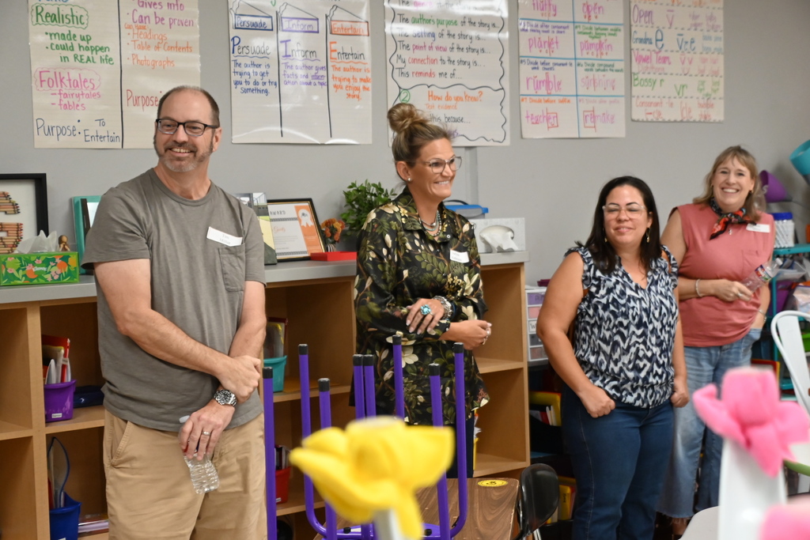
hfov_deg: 33.4
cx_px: 405
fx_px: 1350
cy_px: 270
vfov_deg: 22.6
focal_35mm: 60
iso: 1800
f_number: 4.2
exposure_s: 1/160
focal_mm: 40
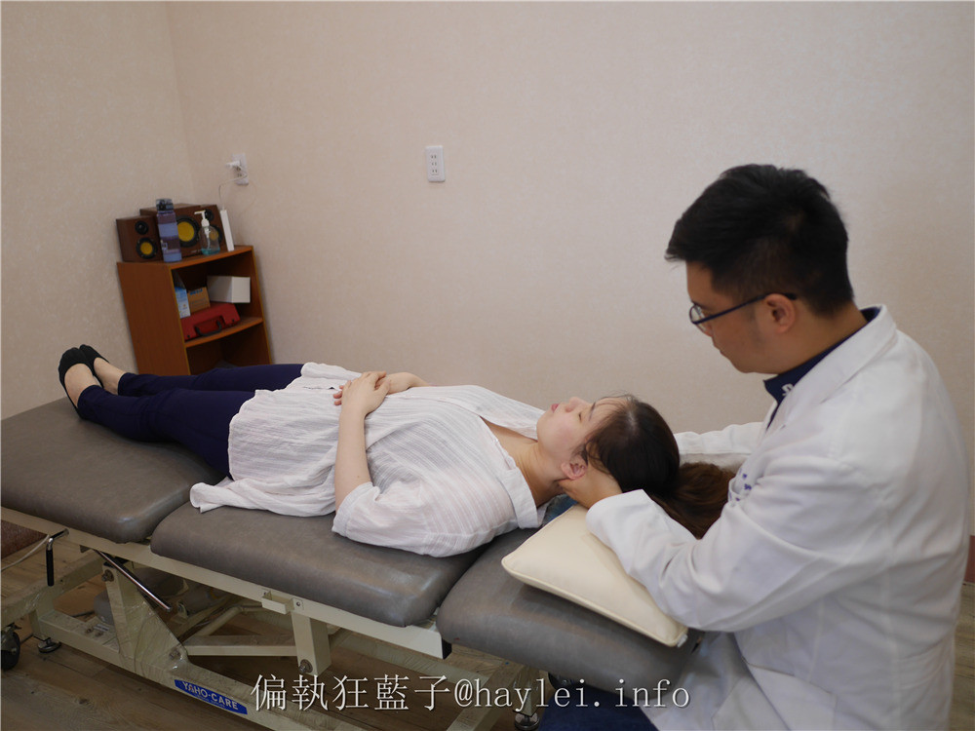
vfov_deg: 46.8
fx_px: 845
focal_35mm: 30
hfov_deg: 60.0
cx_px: 488
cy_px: 366
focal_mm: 15
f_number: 1.7
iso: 200
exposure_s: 1/100
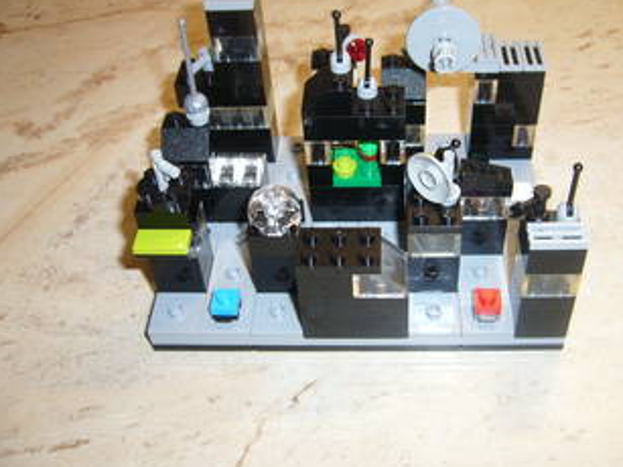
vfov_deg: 35.1
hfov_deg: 45.7
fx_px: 738
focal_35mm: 41
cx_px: 357
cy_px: 215
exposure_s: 1/30
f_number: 2.8
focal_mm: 5.8
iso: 100
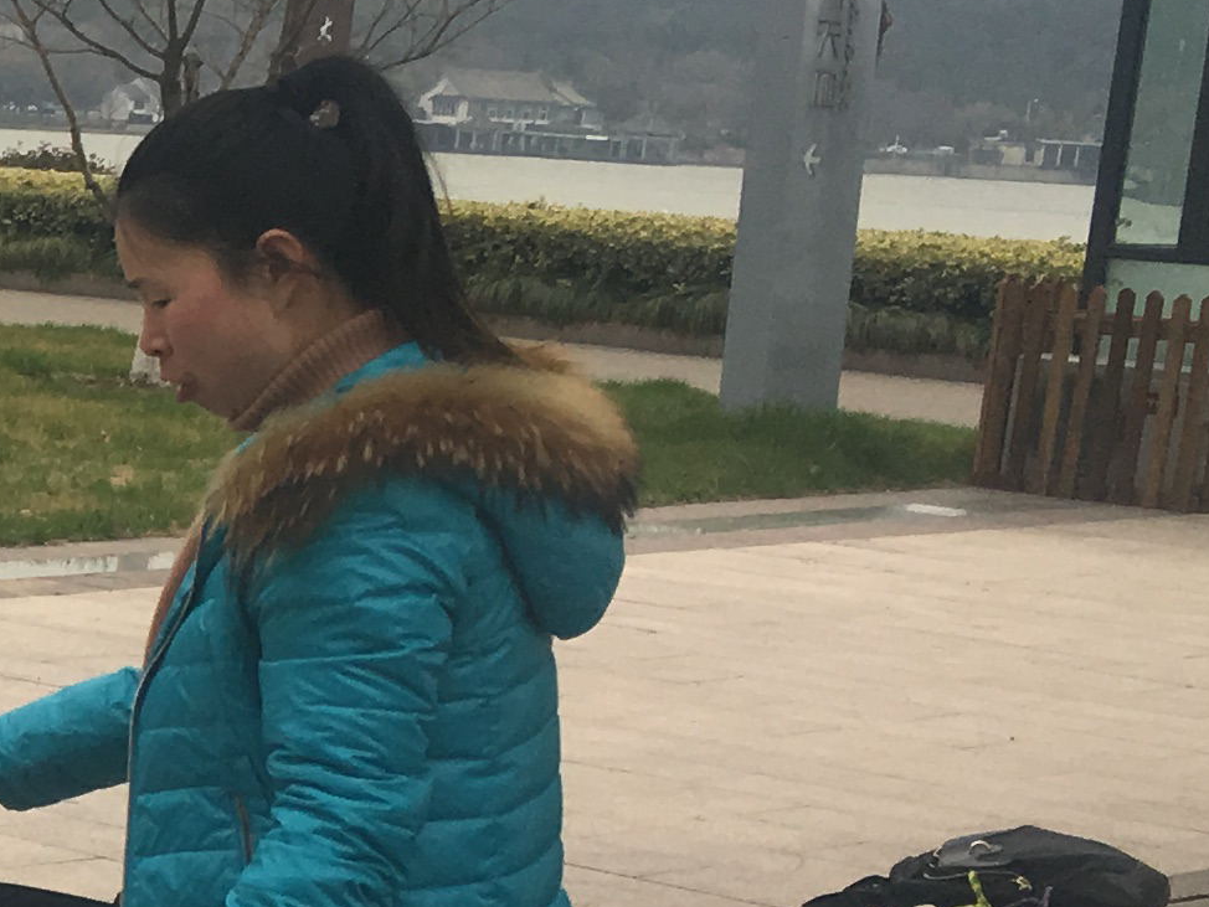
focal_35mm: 120
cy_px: 835
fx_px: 4192
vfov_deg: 12.3
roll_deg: -3.6
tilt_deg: -9.9
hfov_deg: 14.3
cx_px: -1041
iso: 25
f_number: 2.2
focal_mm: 4.15
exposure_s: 1/1221
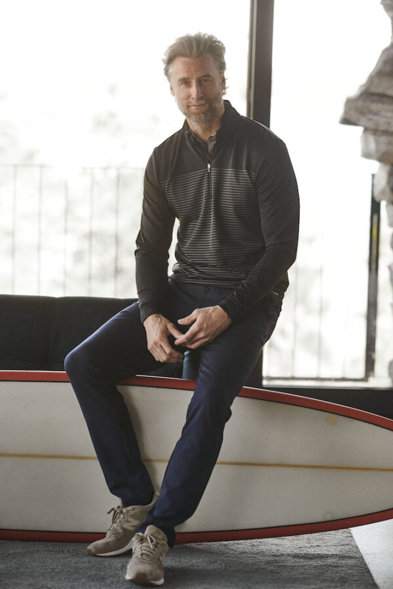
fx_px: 2210
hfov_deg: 10.2
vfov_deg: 15.2
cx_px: 196
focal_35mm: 135
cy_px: 294
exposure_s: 1/160
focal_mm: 135
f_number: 3.2
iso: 320
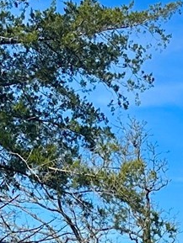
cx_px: 323
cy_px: 529
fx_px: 1197
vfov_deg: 10.4
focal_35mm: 170
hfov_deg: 8.4
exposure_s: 1/3861
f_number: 1.78
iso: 80
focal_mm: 6.86
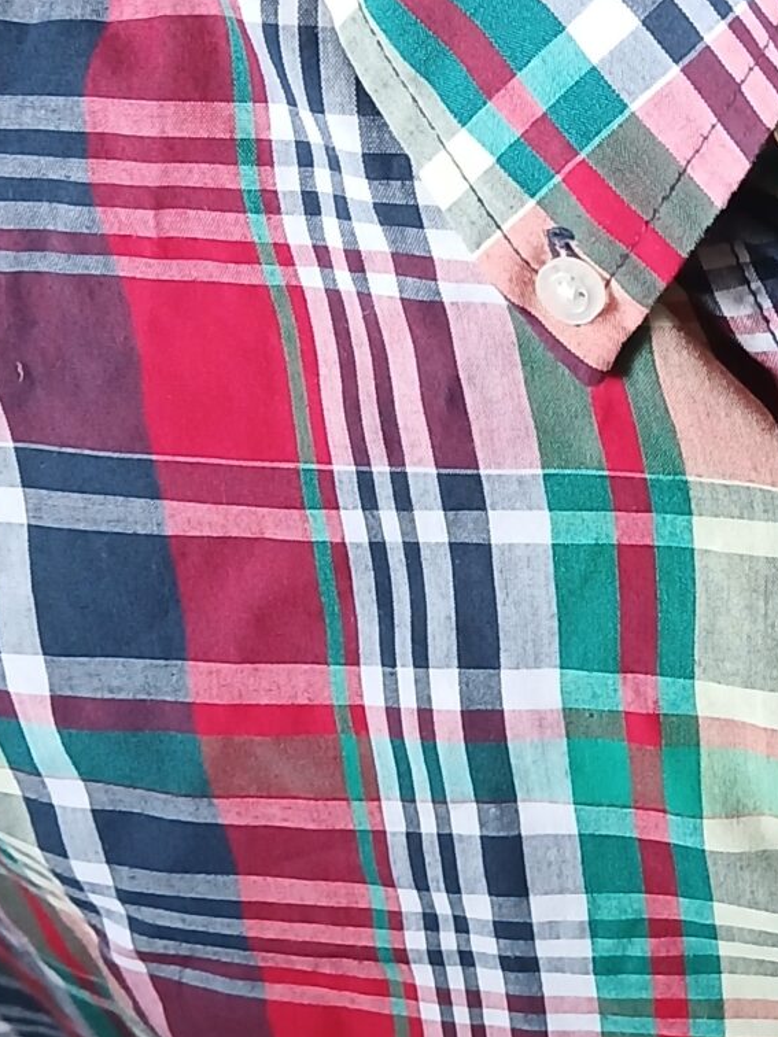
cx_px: 1059
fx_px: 2637
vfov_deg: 22.2
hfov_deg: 15.8
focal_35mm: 88
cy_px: 612
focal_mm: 3.98
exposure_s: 1/50.3
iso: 320
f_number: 1.8
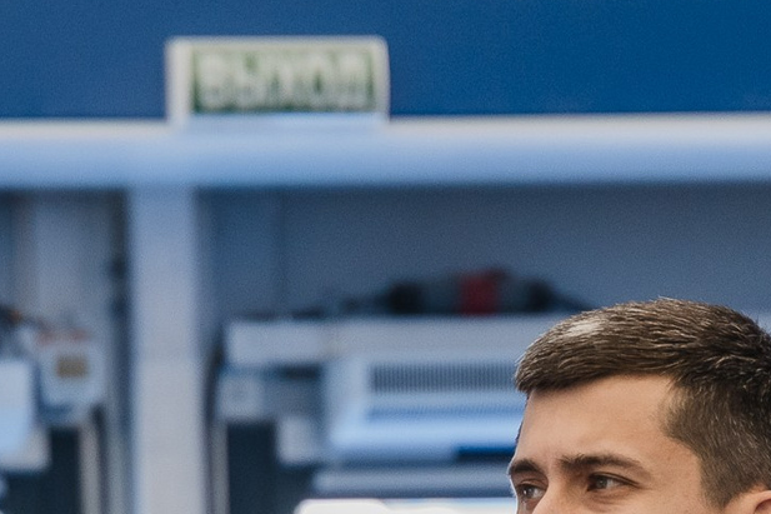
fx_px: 6658
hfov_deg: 6.6
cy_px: 949
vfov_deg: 4.4
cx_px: 157
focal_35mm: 311
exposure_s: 1/500
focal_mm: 75
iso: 1600
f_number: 3.2
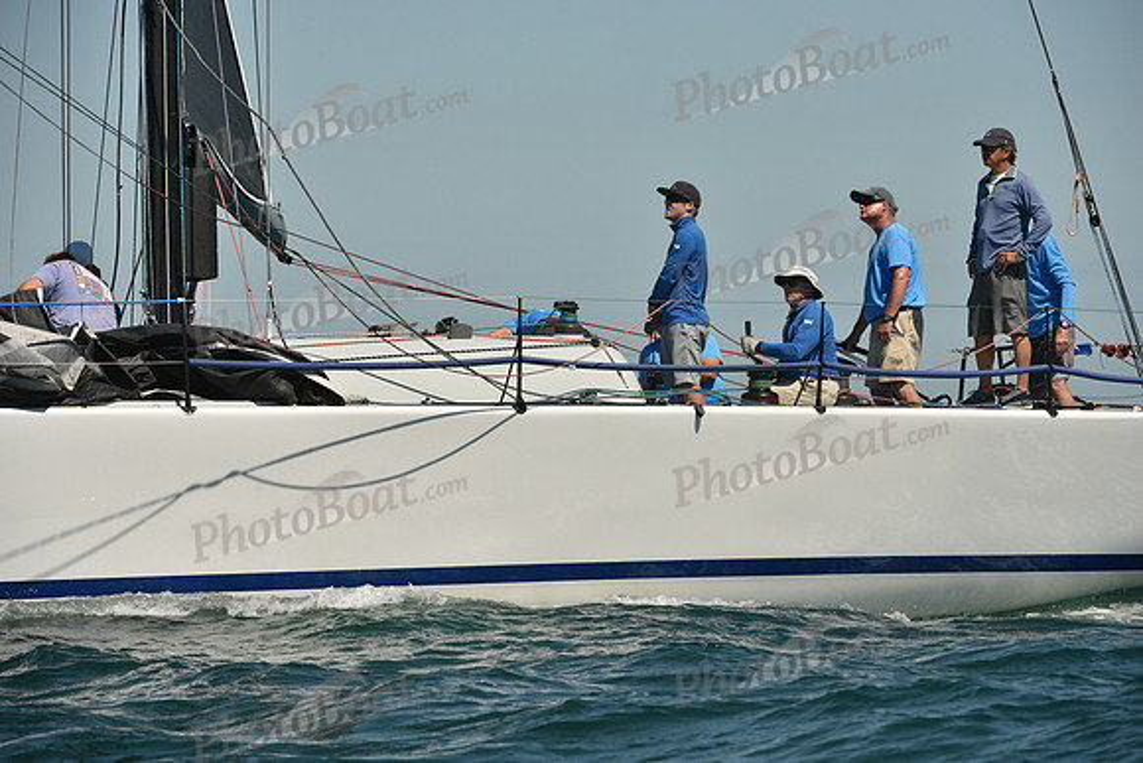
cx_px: 572
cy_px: 382
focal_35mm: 260
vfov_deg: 5.3
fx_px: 8257
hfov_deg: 7.9
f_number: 8
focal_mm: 260
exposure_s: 1/1250
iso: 250
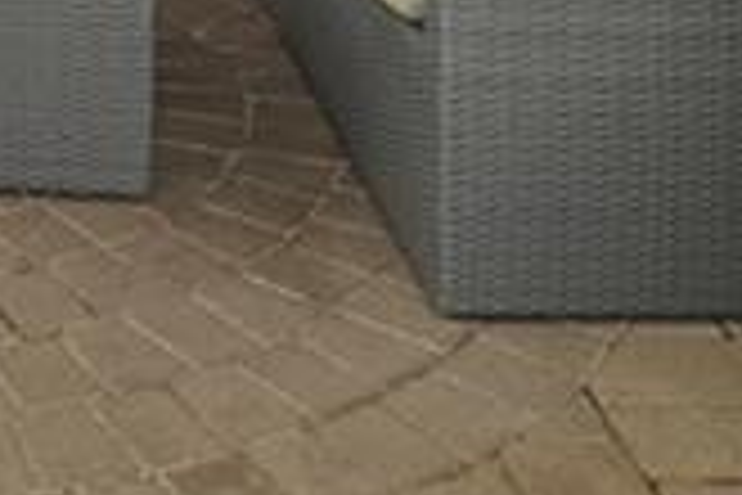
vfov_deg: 12.0
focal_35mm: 93
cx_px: -117
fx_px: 1917
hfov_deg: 20.6
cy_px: -666
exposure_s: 1/125
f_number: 4.5
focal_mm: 10
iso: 100
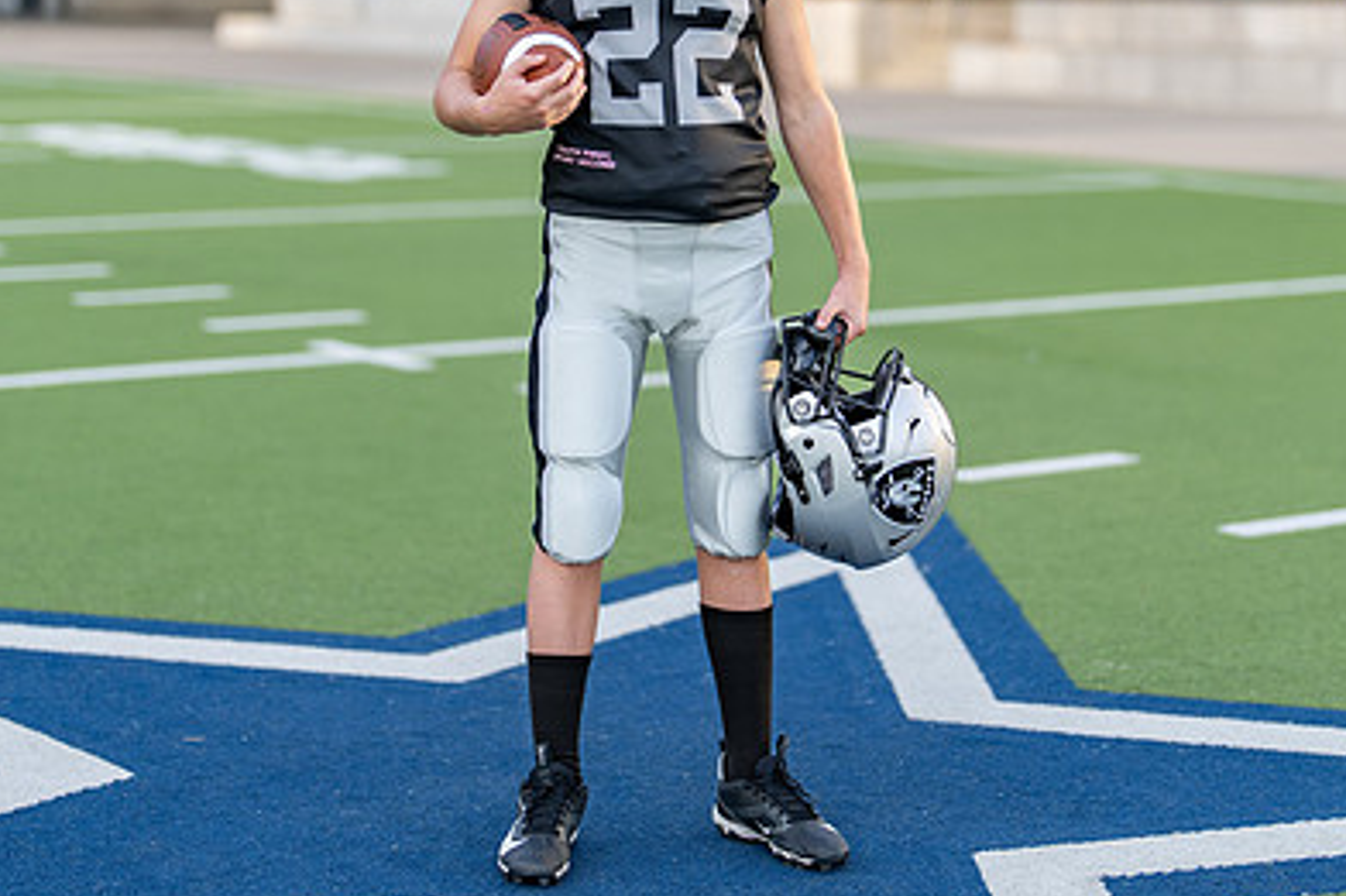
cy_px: 270
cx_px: 723
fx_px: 3251
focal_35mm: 87
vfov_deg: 15.6
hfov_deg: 23.4
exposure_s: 1/1600
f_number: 1.2
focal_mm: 50
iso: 100
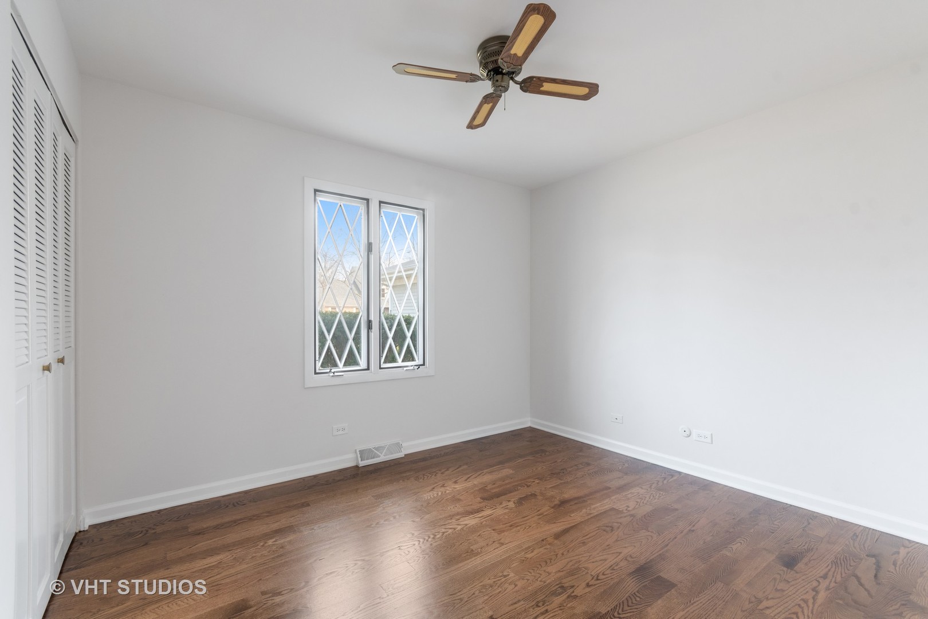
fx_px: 387
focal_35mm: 15
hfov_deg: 100.4
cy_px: 310
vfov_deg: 77.3
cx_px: 464
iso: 200
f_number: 9
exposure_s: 1
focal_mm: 10
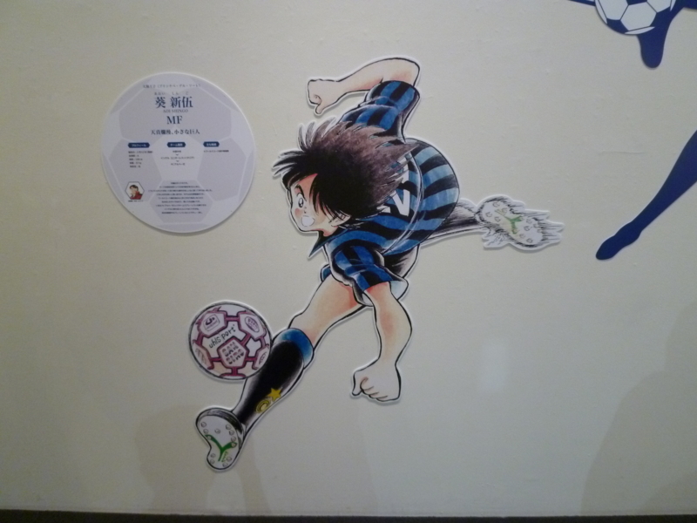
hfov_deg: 69.4
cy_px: 262
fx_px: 503
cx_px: 348
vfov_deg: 54.9
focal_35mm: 25
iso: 400
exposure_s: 1/20
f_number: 2.8
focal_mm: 4.5
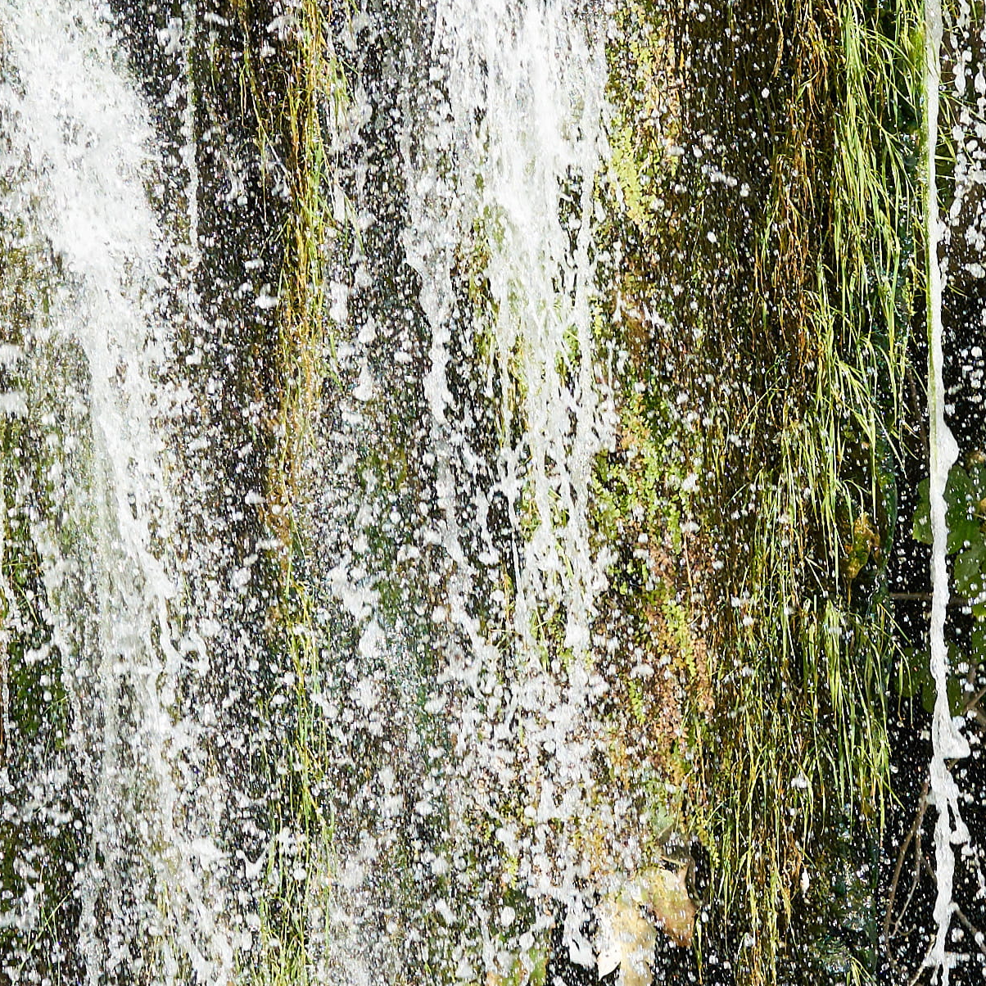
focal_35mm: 477
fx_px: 15372
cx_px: 905
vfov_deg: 3.7
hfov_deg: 3.7
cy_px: 441
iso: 200
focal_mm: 85
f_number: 4.5
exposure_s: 1/1000
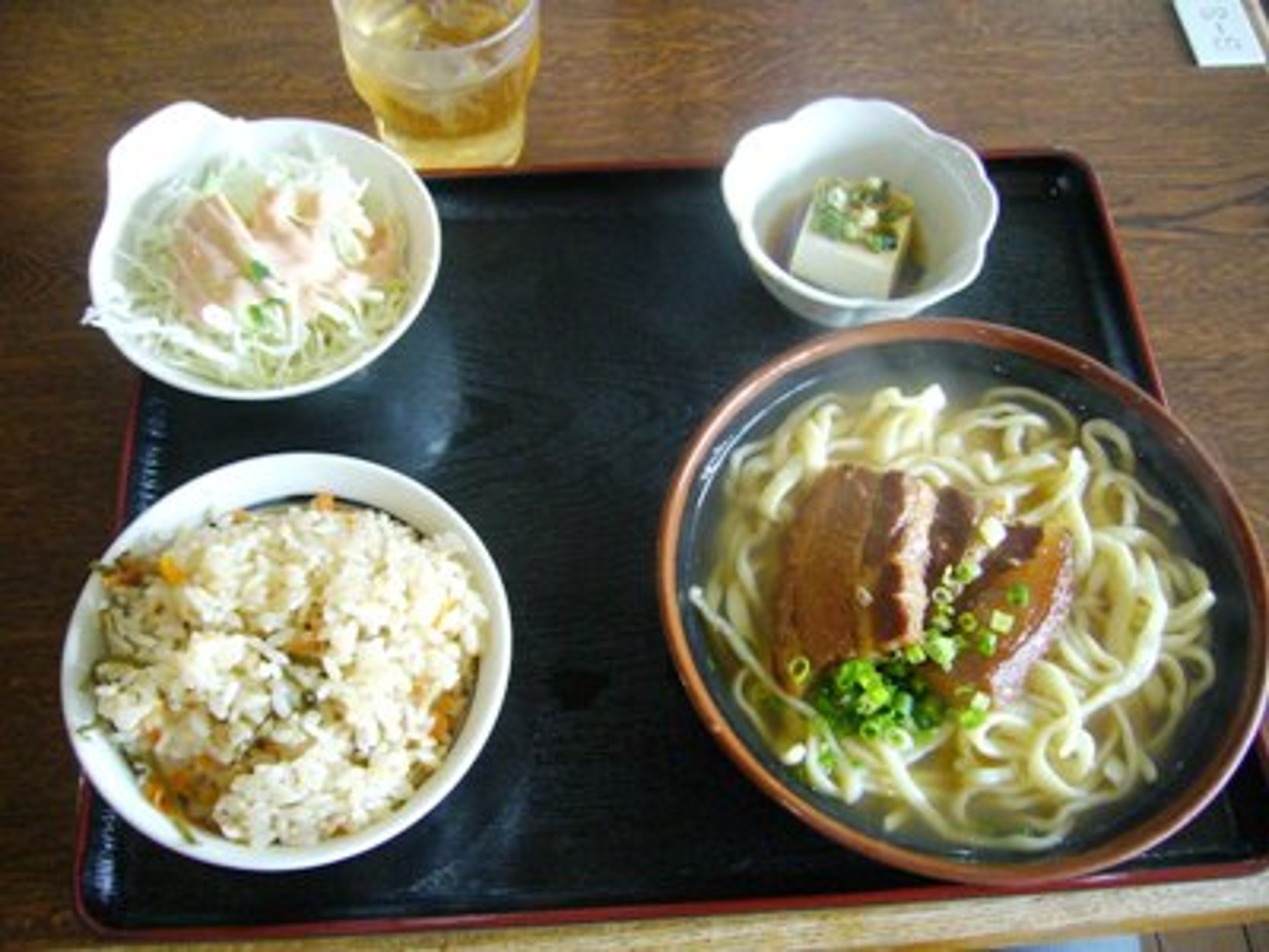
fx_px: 1283
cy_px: 476
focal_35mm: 35
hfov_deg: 52.6
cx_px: 634
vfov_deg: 40.7
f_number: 2.8
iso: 200
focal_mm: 5.8
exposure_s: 1/8
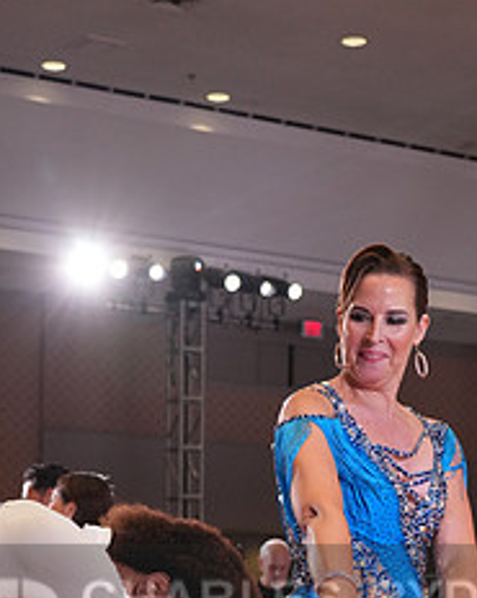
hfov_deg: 15.2
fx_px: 1786
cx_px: 241
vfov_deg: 18.4
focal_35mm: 101
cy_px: 632
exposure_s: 1/500
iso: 2500
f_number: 4
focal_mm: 43
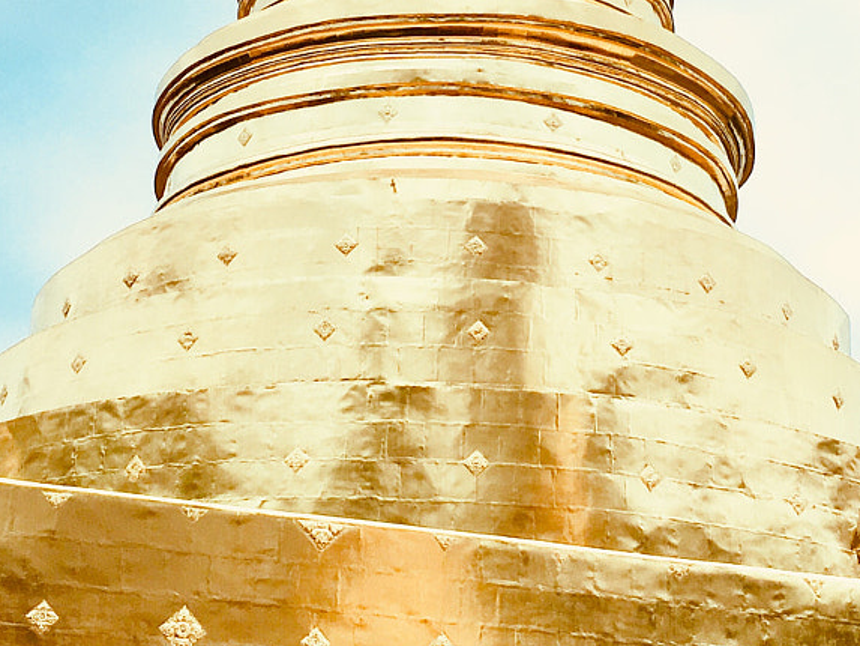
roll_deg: -0.9
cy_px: 48
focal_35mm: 81
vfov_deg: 17.9
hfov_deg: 24.1
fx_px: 2013
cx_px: 486
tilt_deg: +25.8
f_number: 2.2
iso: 25
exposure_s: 1/999
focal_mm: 4.15
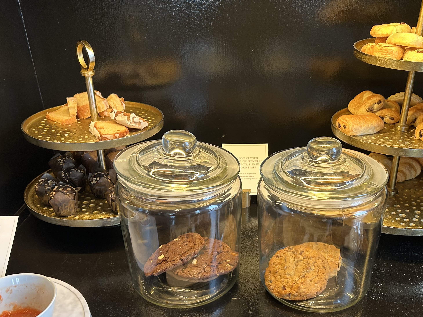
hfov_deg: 51.1
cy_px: 210
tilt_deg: -29.5
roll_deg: +0.9
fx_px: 440
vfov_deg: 39.2
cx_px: 246
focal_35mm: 36
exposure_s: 1/50
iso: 125
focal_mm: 5.7
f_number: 1.5
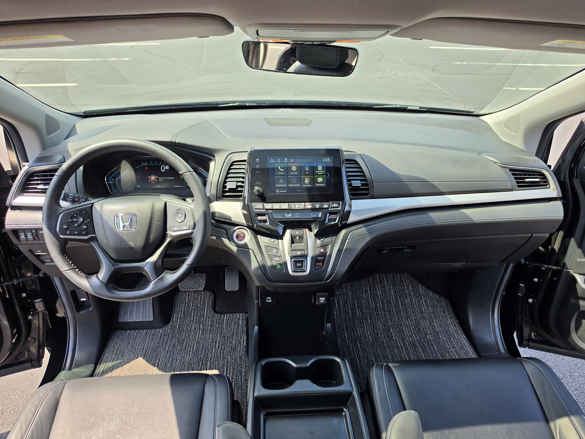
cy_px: 220
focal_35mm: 23
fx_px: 389
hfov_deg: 73.9
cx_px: 292
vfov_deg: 58.9
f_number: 1.4
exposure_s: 1/206
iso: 10
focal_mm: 6.5
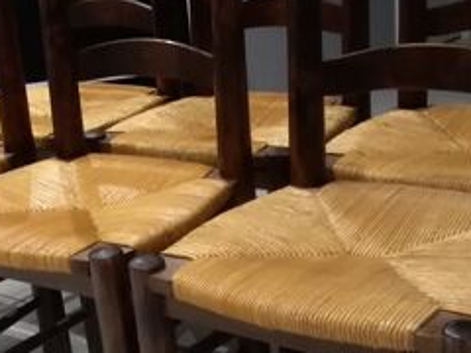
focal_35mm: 65
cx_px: 188
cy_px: 229
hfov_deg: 29.7
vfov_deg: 22.5
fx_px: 884
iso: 849
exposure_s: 1/20
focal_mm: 3.54
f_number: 2
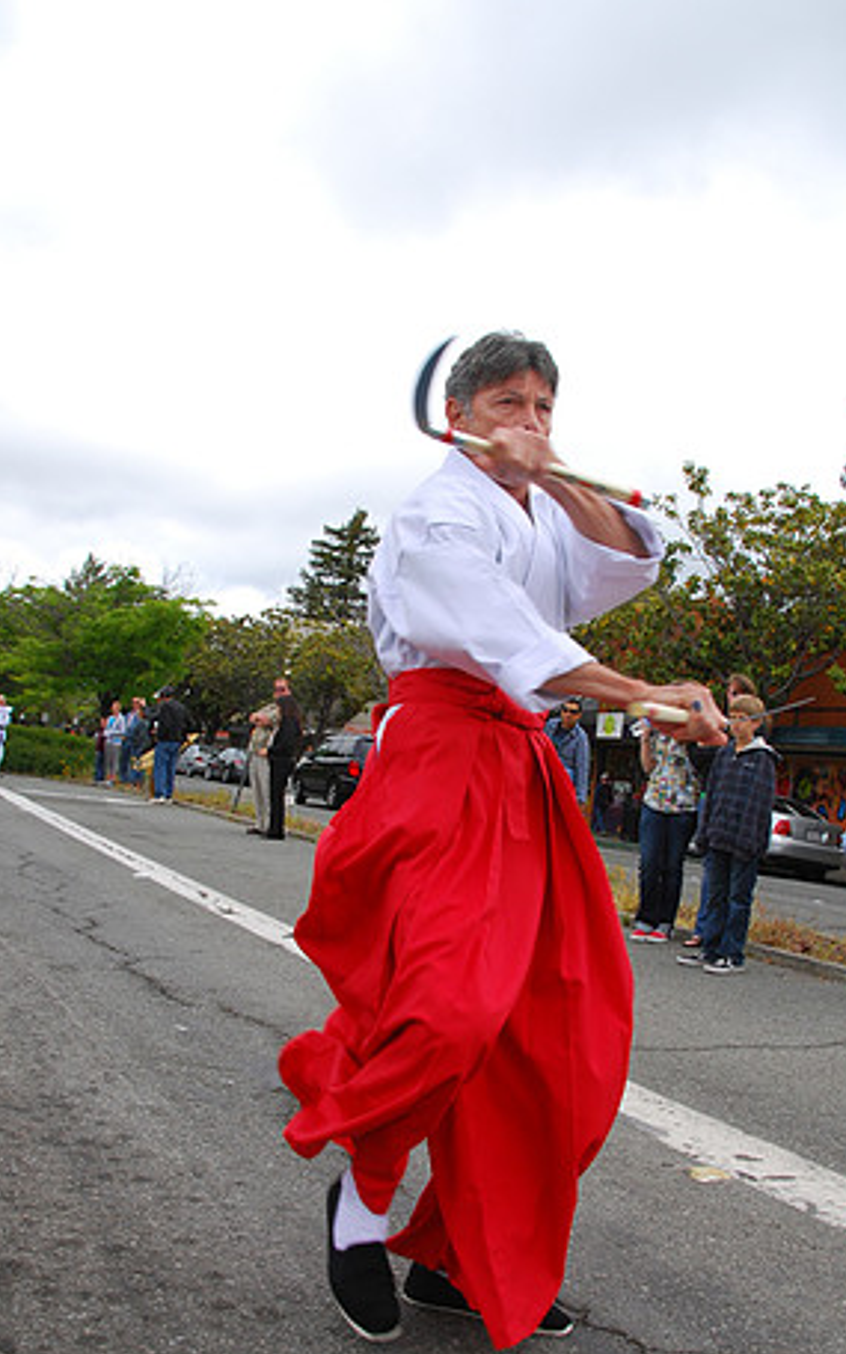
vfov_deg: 55.2
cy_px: 757
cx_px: 469
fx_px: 1291
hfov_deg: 36.2
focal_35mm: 35
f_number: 9.5
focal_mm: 18
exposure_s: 1/180
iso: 250
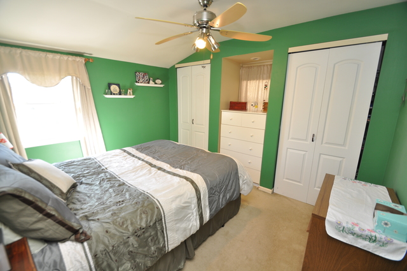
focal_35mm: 15
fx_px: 169
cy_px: 136
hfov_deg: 100.5
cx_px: 204
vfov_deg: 77.2
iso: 200
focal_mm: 10
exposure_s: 1/8
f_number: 5.6
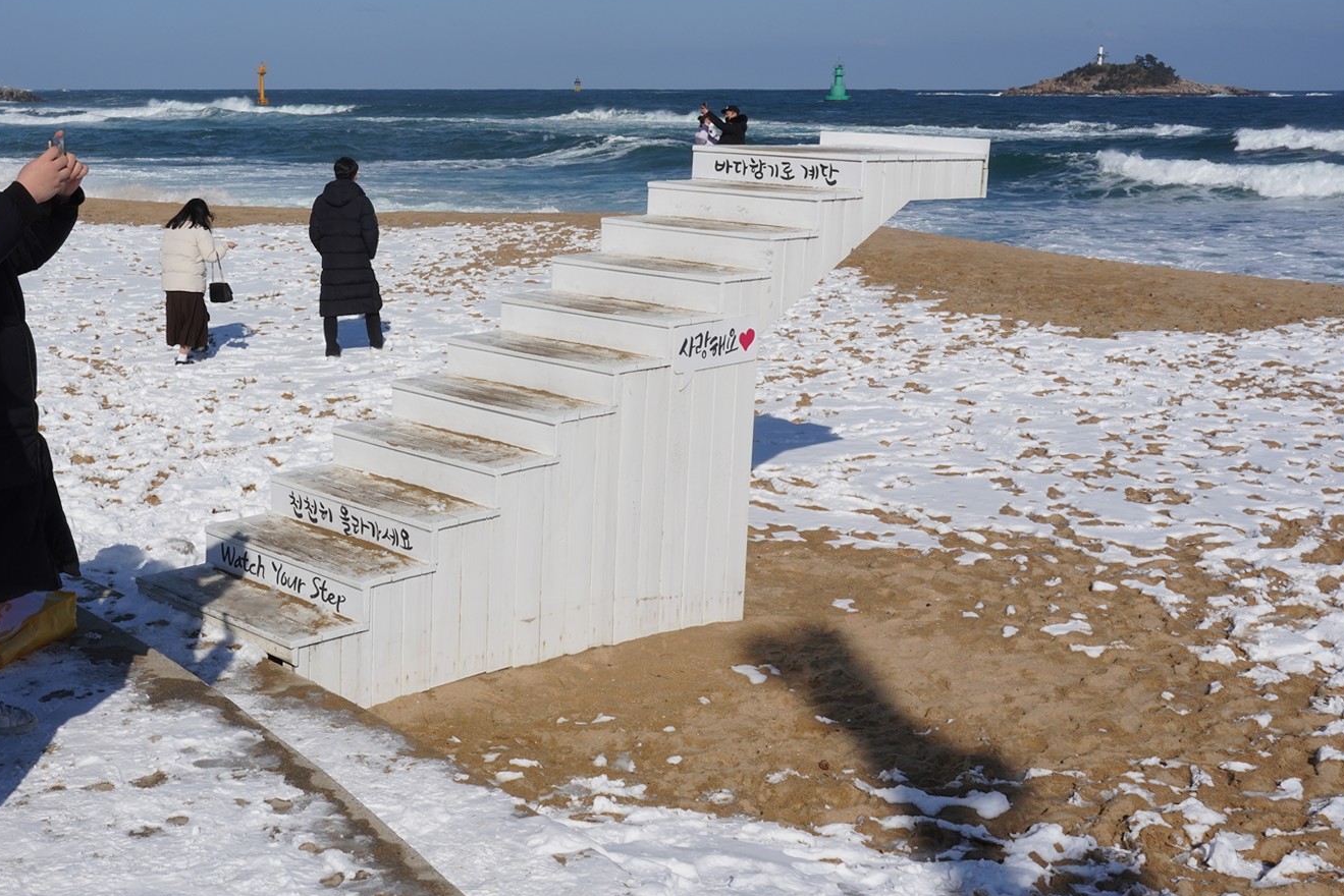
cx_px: 453
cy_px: 421
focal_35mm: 47
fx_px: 1755
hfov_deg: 41.4
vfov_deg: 28.7
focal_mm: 31
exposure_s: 1/320
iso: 320
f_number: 22
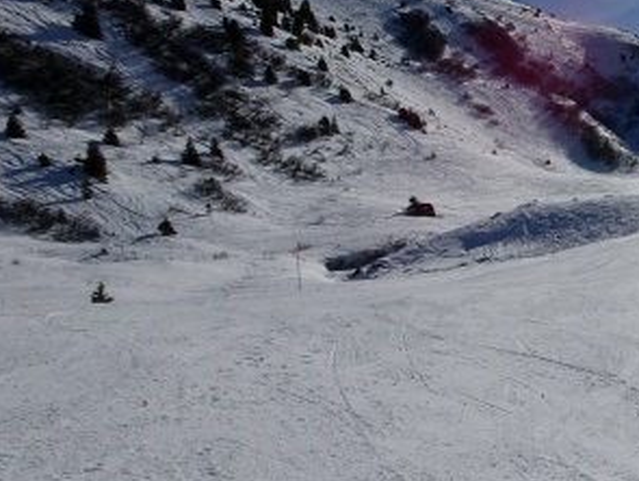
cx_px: 825
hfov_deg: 25.7
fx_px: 1201
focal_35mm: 65
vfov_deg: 22.6
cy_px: 273
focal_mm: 4.1
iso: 80
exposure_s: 1/2000
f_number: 5
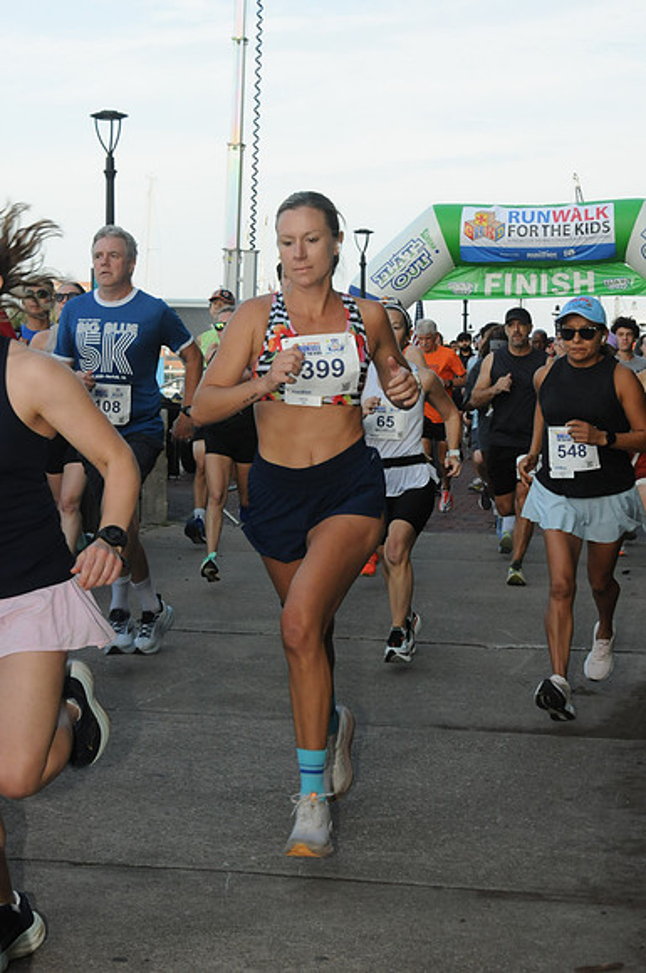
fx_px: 1944
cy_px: 486
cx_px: 323
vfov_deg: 28.1
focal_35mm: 72
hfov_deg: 18.9
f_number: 14
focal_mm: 48
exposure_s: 1/250
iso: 800
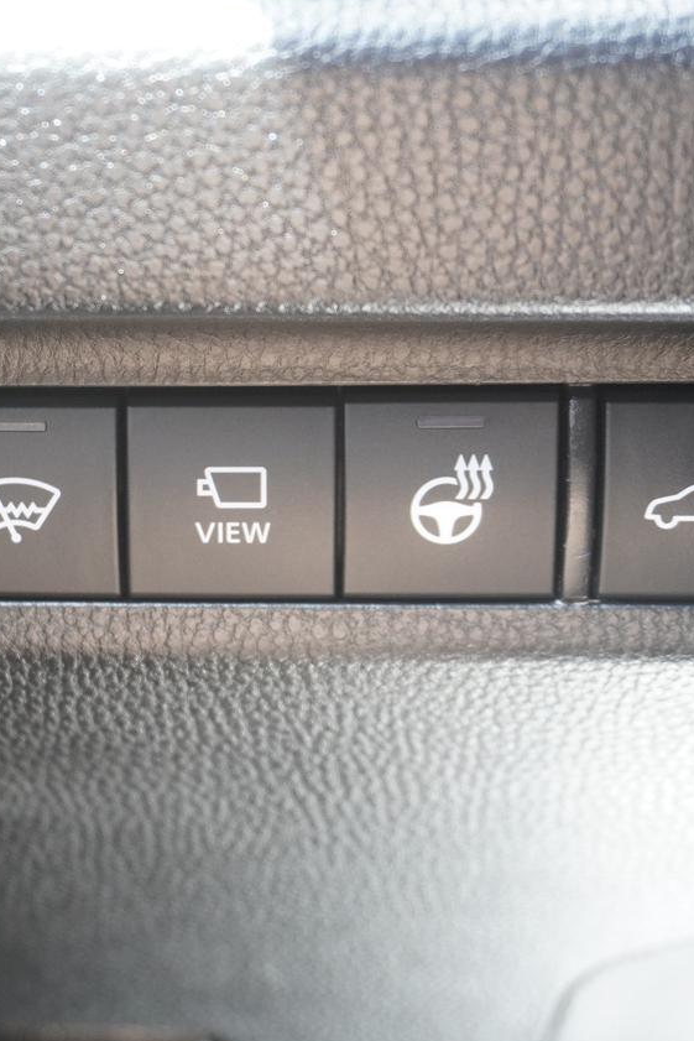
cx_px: 104
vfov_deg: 28.5
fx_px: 2045
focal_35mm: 71
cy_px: 519
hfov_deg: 19.0
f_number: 5
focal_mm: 31
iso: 1250
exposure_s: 1/60
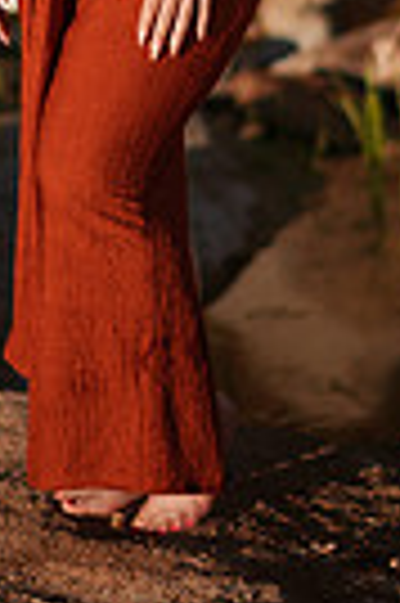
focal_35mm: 195
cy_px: -144
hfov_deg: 7.0
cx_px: 99
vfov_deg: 10.4
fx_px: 3258
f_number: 1.4
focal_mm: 58
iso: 100
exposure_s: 1/8000
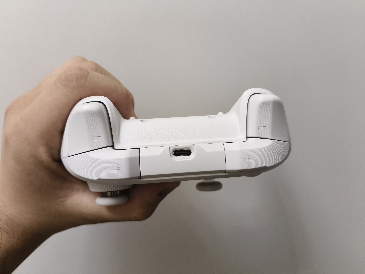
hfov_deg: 67.3
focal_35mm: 26
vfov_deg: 53.1
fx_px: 274
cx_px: 182
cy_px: 137
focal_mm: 4.84
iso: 464
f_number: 1.79
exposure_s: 1/100
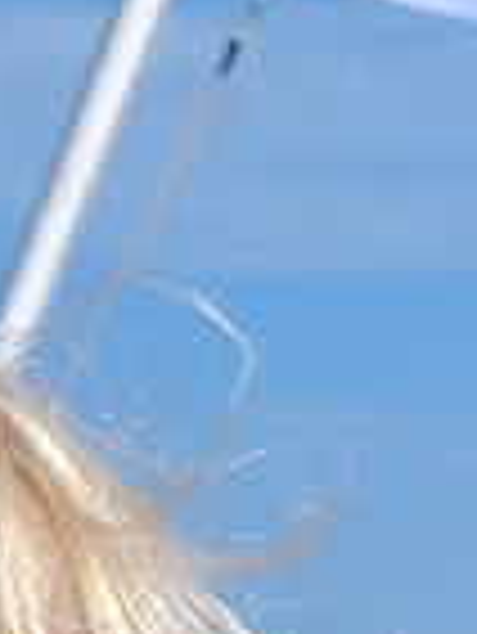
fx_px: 4164
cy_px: 348
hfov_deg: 6.6
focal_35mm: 227
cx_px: 274
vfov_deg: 8.7
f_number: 8
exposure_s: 1/950
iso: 160
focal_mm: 35
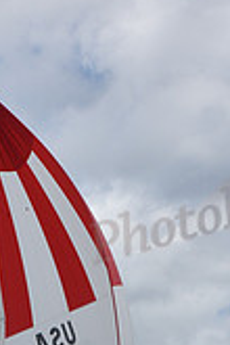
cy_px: 542
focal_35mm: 246
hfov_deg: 5.6
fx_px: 2357
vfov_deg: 8.2
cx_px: -18
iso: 250
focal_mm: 70
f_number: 11
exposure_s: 1/800
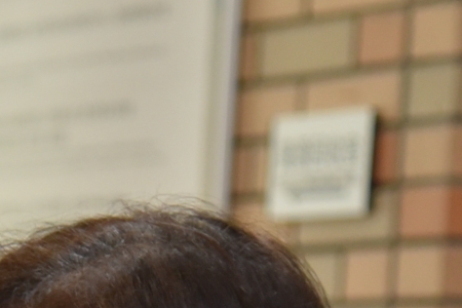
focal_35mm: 370
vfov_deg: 3.6
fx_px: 4748
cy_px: 850
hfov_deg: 5.5
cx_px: -428
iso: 1600
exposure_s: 1/60
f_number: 4
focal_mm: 65
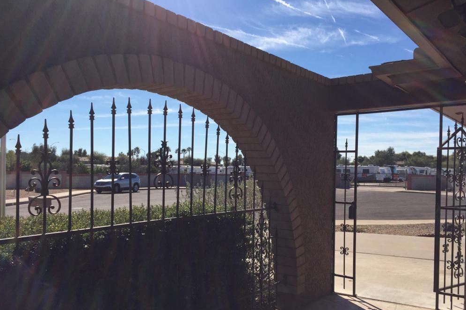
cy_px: 176
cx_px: 236
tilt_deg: -0.9
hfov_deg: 60.3
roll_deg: -1.3
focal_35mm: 31
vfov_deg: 42.2
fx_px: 401
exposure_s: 1/3049
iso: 32
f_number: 2.2
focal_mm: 4.15
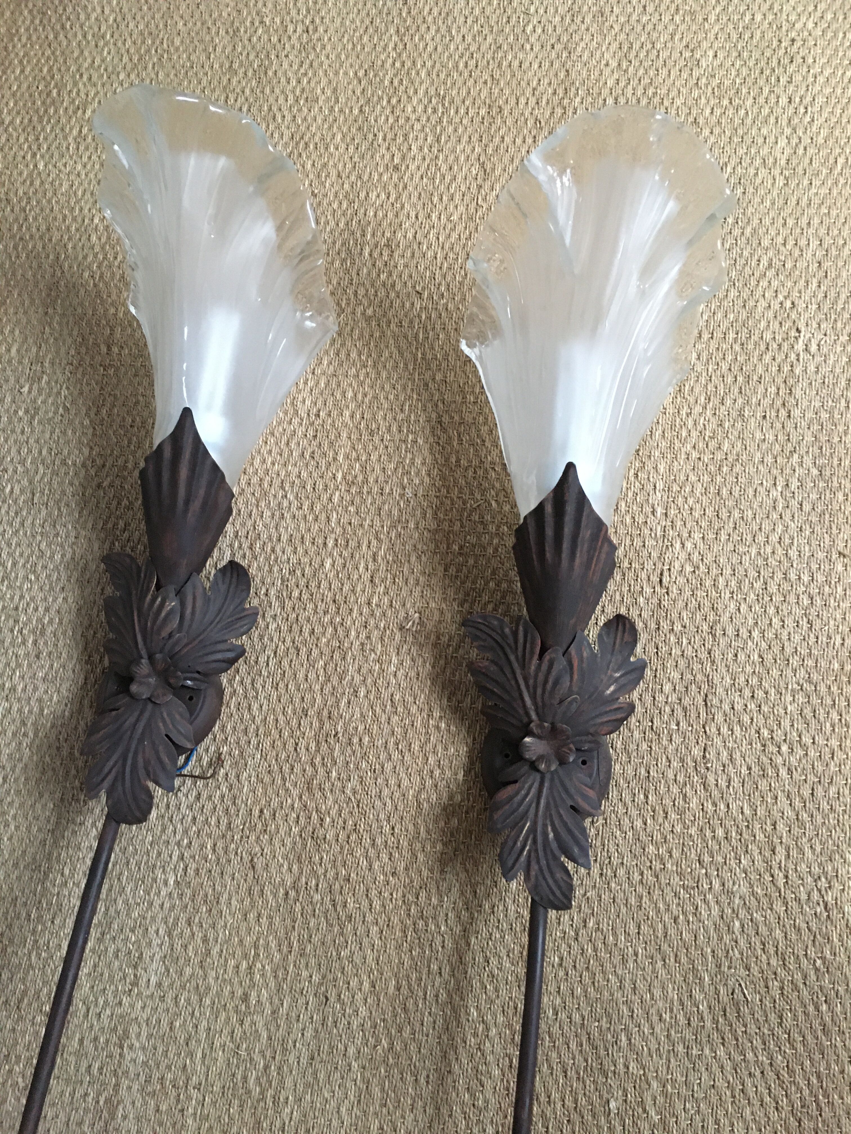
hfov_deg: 48.2
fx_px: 951
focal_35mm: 29
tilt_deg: -75.0
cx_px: 426
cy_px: 567
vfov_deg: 61.7
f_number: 2.2
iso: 500
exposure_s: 1/17
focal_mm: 4.15
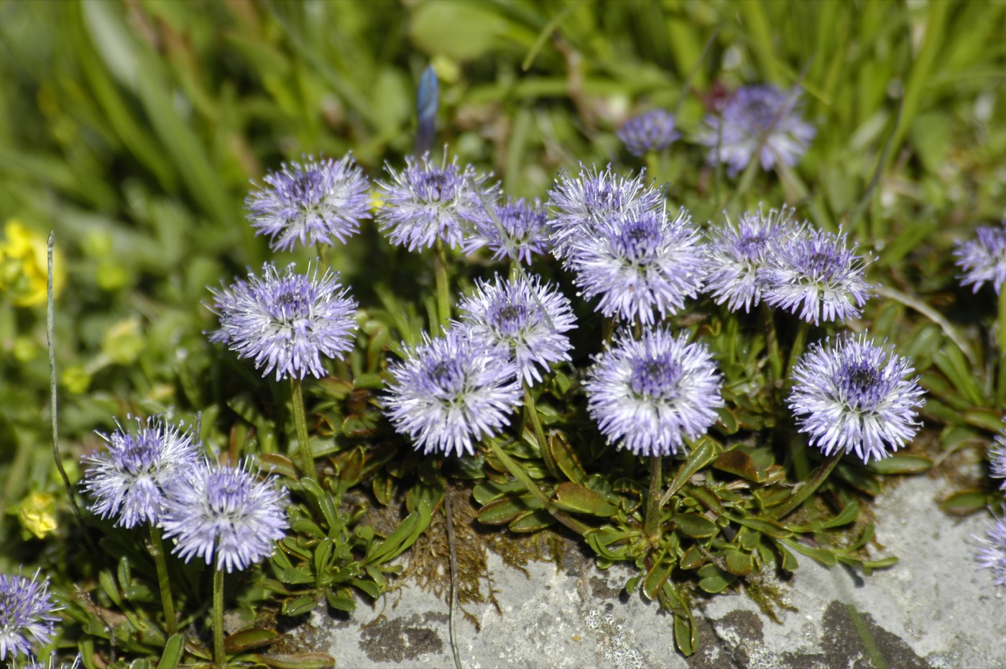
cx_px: 503
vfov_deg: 2.3
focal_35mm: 600
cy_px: 334
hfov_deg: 3.4
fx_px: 16752
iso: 200
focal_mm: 400
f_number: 8
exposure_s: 1/400
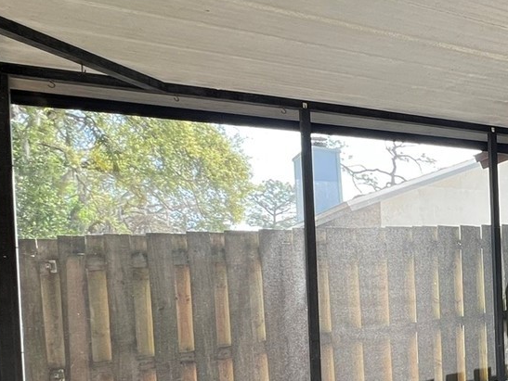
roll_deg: +2.4
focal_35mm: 38
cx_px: 597
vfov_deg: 36.2
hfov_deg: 37.9
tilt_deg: -2.4
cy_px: 316
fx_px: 558
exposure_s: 1/99
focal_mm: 1.57
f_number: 1.8
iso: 50
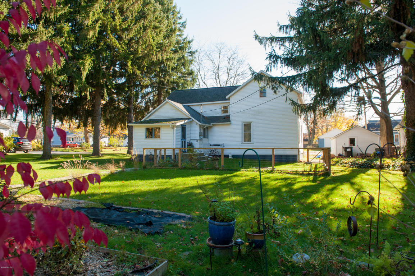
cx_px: 208
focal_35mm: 24
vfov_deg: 53.1
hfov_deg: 73.8
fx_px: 276
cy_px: 138
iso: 400
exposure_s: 1/200
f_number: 7.1
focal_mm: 24
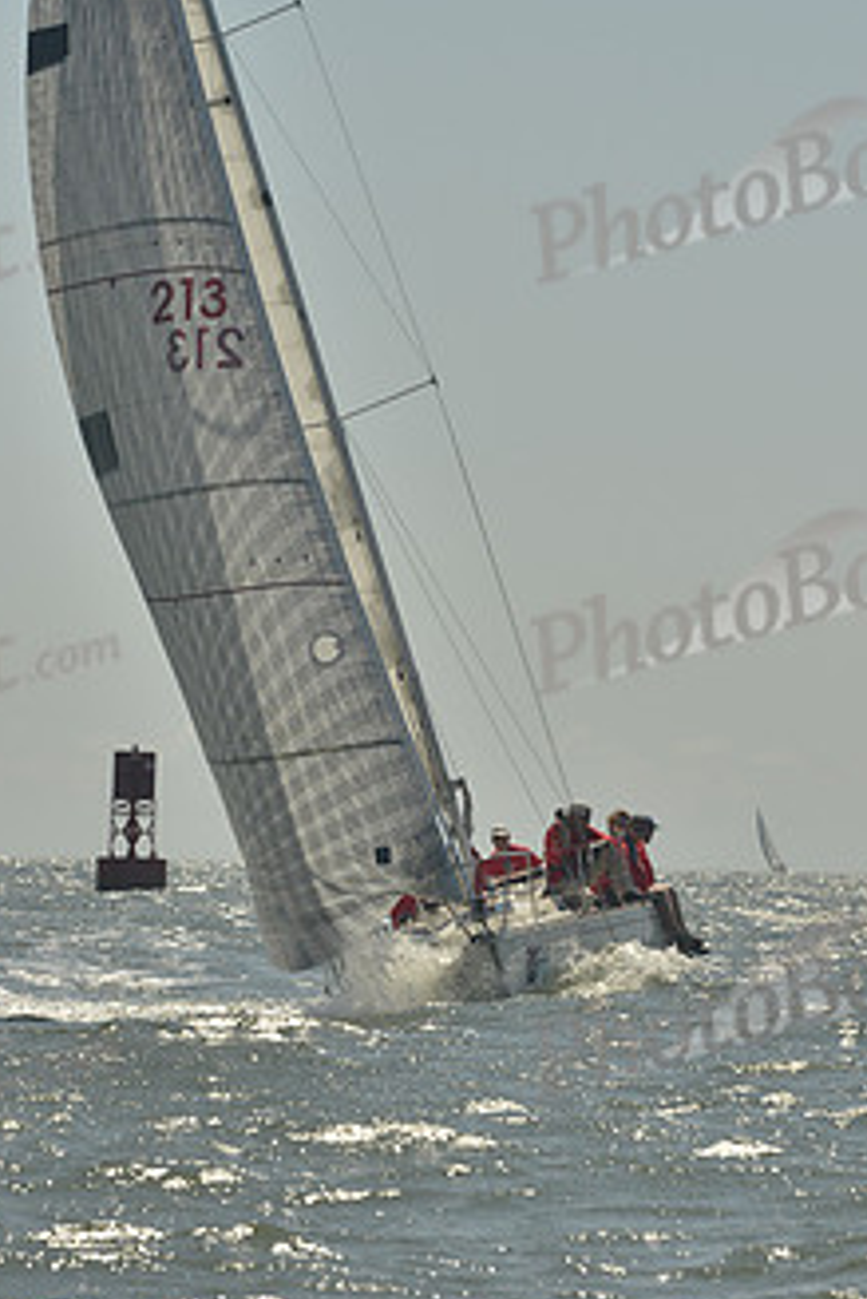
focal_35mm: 239
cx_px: 327
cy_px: 444
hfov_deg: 5.8
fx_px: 8624
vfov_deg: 8.6
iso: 280
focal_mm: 135
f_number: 10
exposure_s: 1/1000
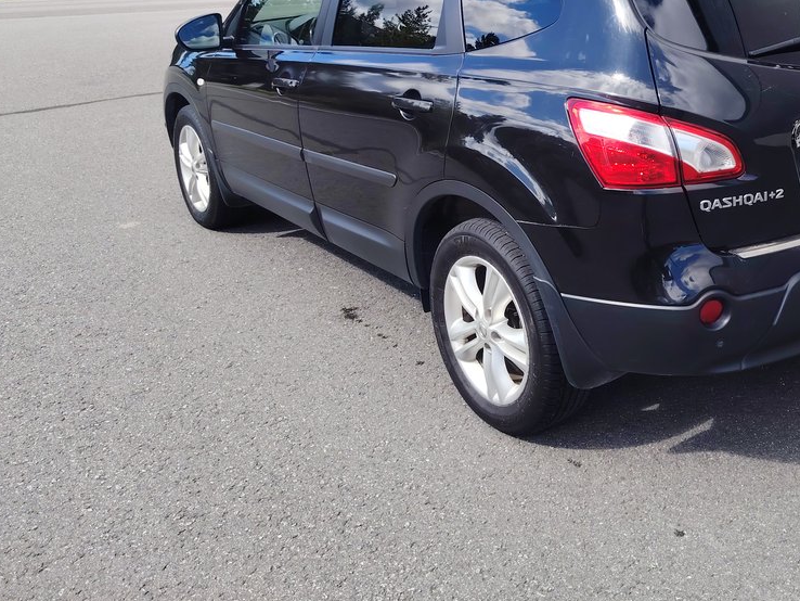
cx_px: 620
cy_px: 122
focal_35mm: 39
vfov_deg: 35.7
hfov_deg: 45.8
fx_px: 902
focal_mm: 5.25
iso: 166
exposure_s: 1/900
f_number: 1.75
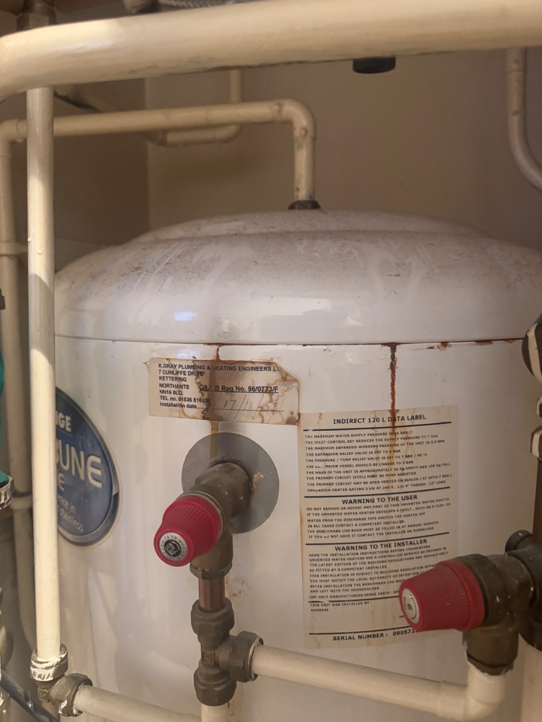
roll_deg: +0.9
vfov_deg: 71.6
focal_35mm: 24
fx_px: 501
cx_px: 271
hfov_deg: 56.8
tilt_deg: -5.6
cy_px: 361
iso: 800
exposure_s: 1/47
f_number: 1.78
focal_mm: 6.76
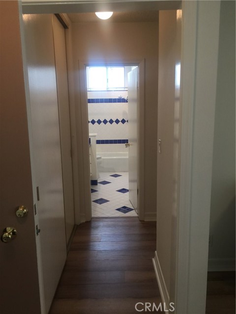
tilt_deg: -8.8
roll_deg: +2.1
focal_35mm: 29
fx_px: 264
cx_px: 118
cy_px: 157
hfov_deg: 48.2
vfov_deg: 61.7
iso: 40
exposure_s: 1/30
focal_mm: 4.15
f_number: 2.2
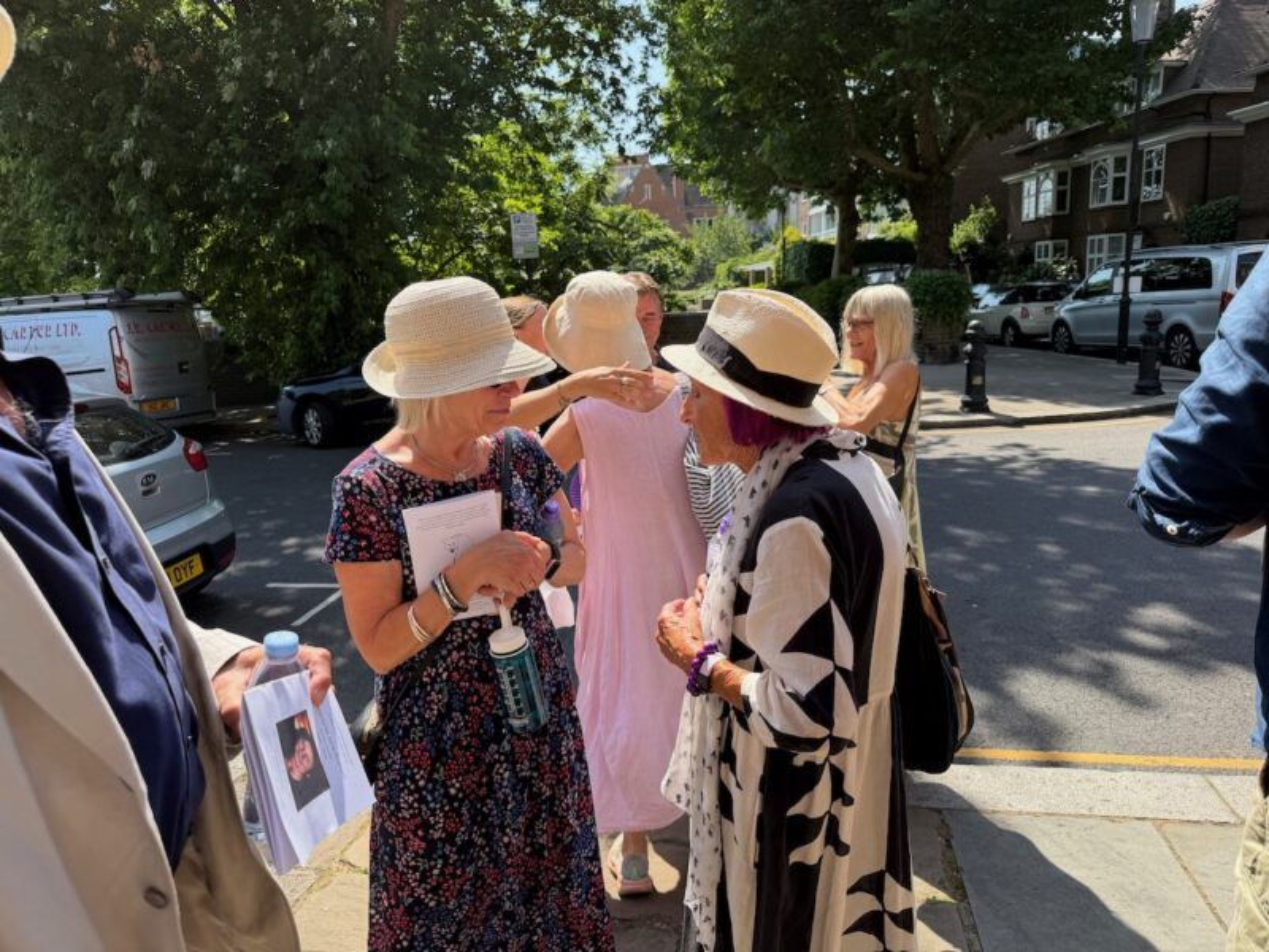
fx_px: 880
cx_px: 634
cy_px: 476
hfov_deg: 71.6
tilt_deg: -10.9
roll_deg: +1.8
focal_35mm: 24
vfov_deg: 56.8
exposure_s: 1/1553
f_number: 1.78
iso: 80
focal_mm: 6.76
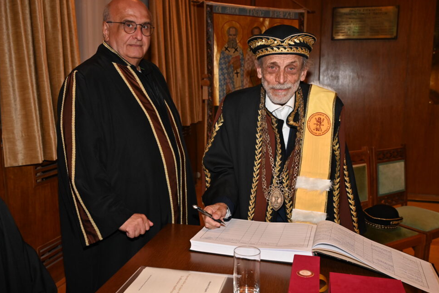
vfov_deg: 39.4
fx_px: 409
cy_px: 147
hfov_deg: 56.4
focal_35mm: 34
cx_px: 217
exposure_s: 1/125
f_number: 5.6
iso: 1000
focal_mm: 31.5
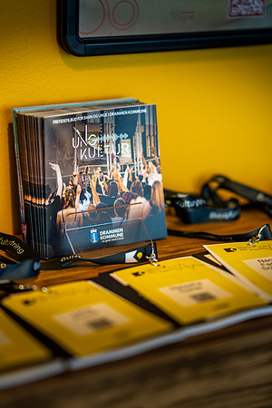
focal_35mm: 85
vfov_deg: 23.9
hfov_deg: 16.1
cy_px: 204
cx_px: 136
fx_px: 963
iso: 640
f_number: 1.4
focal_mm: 85
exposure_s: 1/80
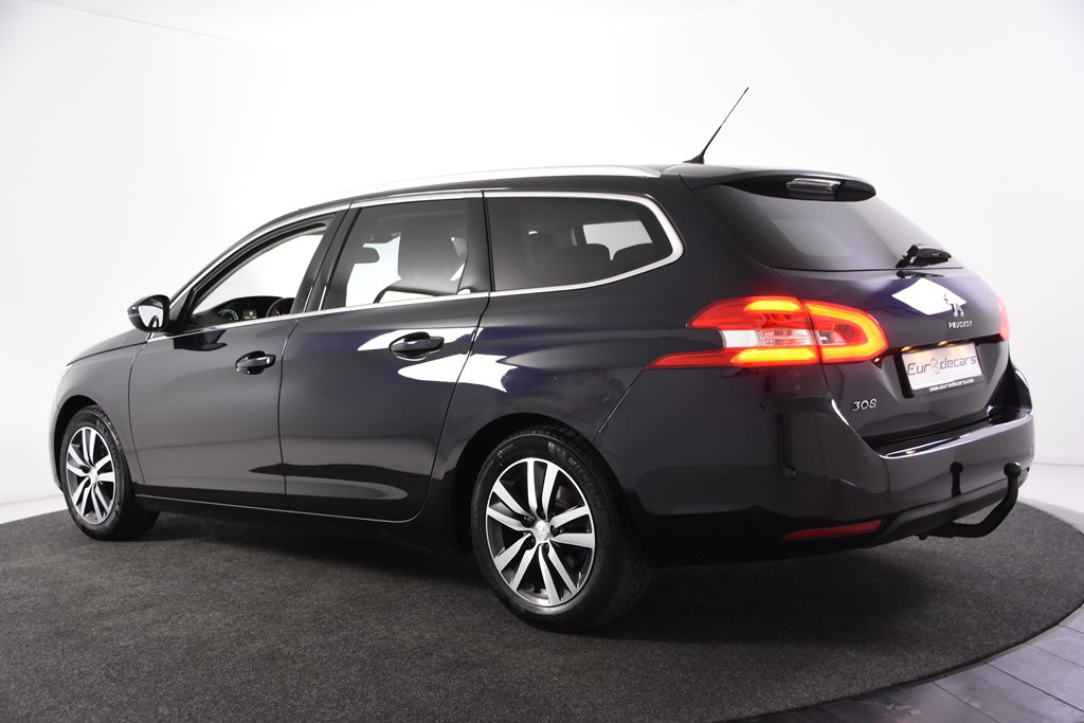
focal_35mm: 39
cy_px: 362
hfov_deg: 49.5
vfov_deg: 34.2
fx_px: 1174
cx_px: 542
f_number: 4.5
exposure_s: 1/80
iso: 1600
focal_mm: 26
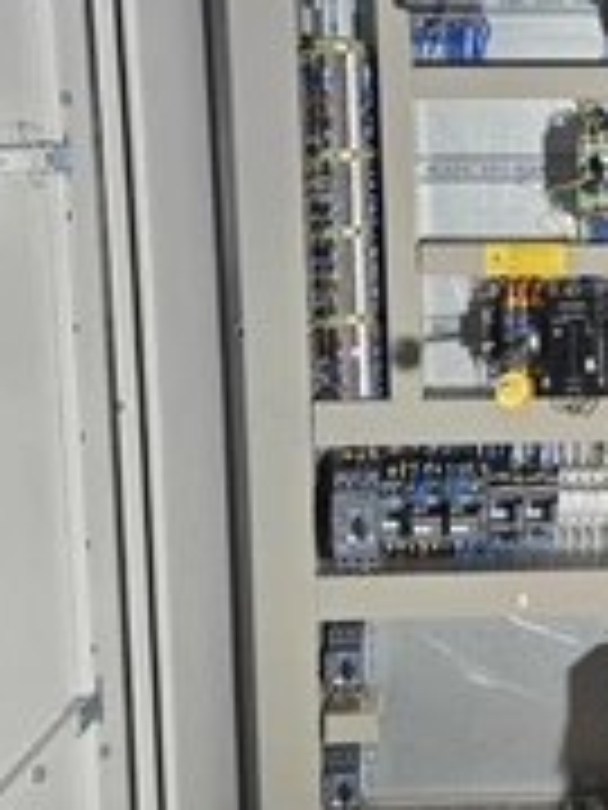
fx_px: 1194
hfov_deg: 27.2
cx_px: 585
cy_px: 270
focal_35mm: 51
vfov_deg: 37.1
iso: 100
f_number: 1.8
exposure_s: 1/50
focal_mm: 5.4
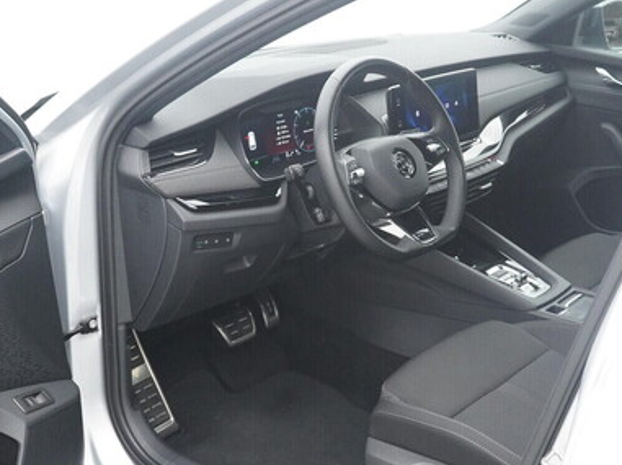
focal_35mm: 50
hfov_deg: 38.1
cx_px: 354
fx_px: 898
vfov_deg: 29.0
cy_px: 281
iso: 4000
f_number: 5
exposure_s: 1/250
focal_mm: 24
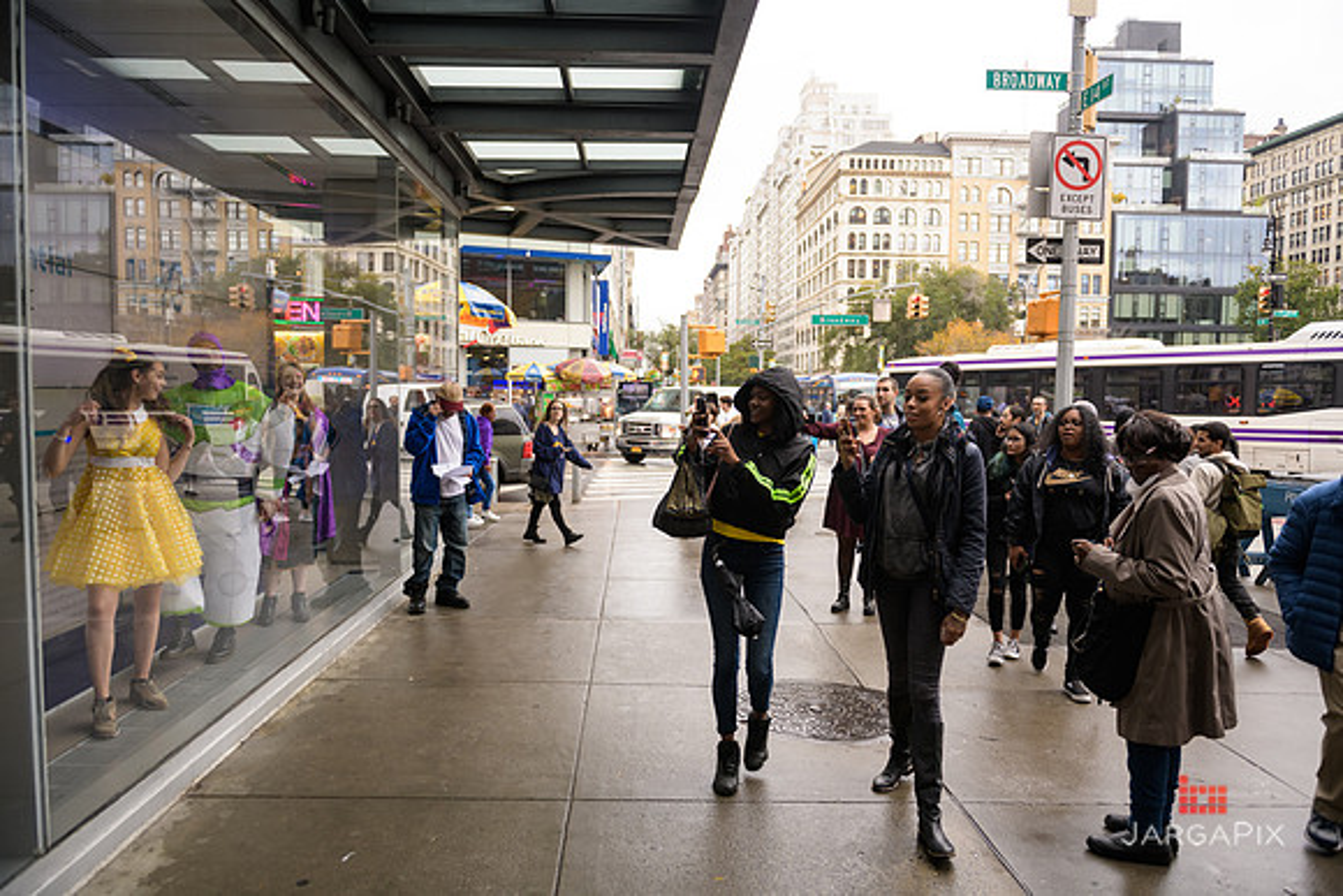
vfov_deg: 53.2
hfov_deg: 73.7
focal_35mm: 24
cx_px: 672
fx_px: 896
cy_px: 448
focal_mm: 24
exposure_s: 1/200
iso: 320
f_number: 3.2
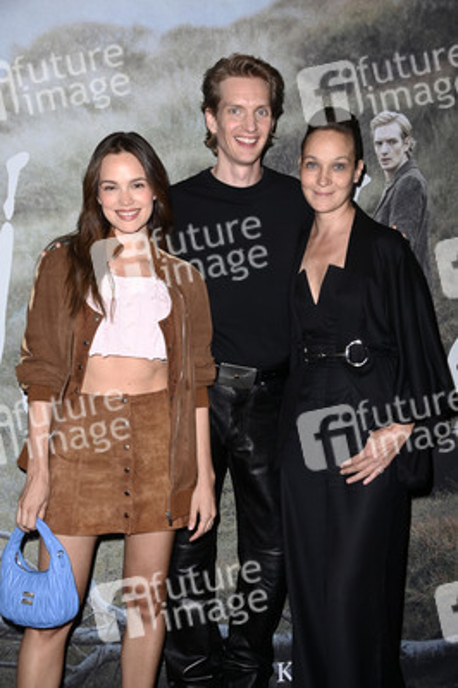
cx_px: 229
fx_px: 994
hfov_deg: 25.9
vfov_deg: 38.2
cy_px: 344
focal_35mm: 52
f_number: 5.6
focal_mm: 52
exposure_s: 1/250
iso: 500
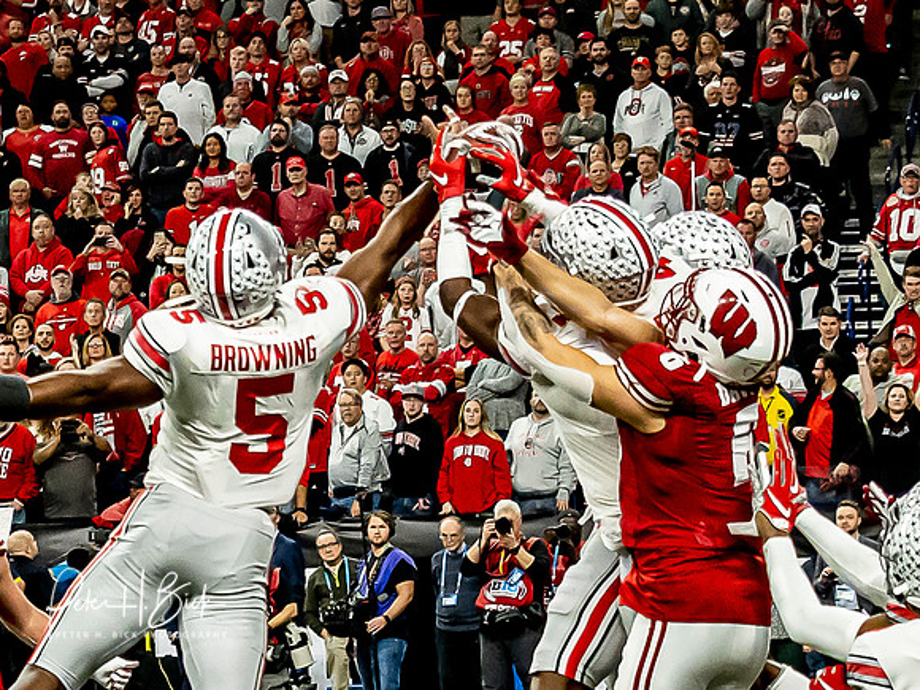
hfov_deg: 6.6
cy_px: 402
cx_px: 49
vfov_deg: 5.0
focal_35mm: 299
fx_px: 7945
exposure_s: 1/1000
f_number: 2.8
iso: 2000
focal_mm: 40
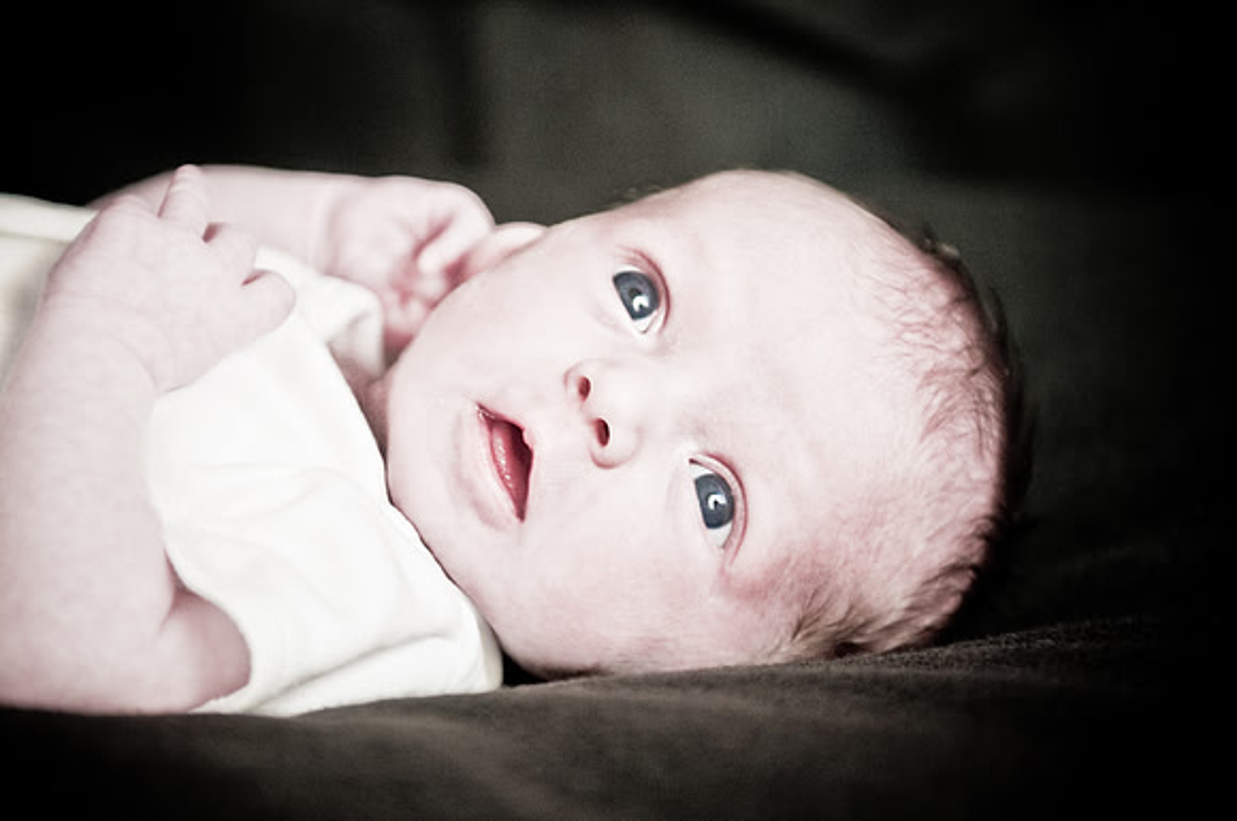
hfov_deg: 19.5
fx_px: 3603
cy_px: 410
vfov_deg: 13.0
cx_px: 618
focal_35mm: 105
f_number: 2.8
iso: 200
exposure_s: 1/50
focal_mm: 70
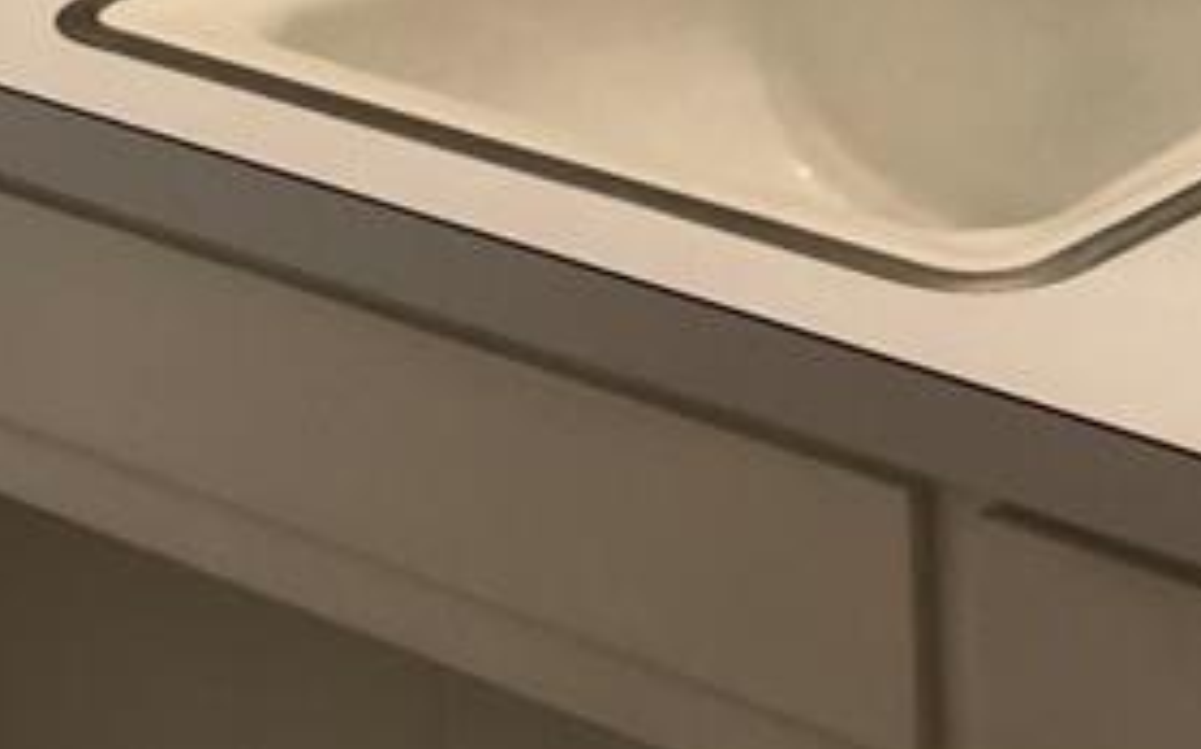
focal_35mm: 152
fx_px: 4972
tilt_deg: -12.0
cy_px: -633
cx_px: 749
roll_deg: +1.9
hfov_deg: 13.8
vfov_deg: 8.3
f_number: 2.4
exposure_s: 1/40
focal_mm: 6
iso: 80
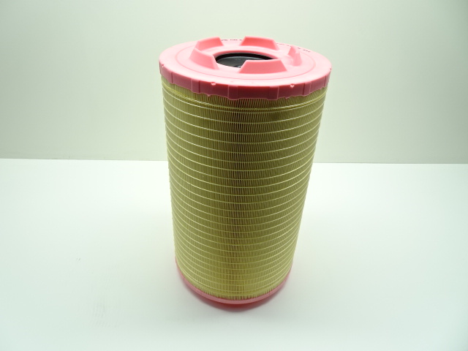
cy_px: 176
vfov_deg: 56.8
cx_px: 234
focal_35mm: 24
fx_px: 324
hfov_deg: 71.6
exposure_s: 1/40
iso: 80
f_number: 3.5
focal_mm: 4.1
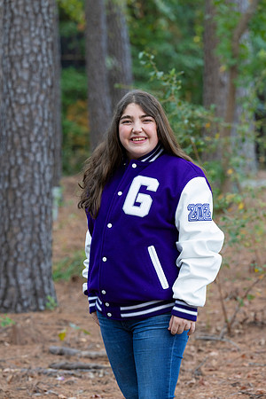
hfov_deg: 11.0
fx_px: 1385
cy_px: 200
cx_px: 133
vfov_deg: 16.4
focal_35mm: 125
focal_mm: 125
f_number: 5
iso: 800
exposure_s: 1/80
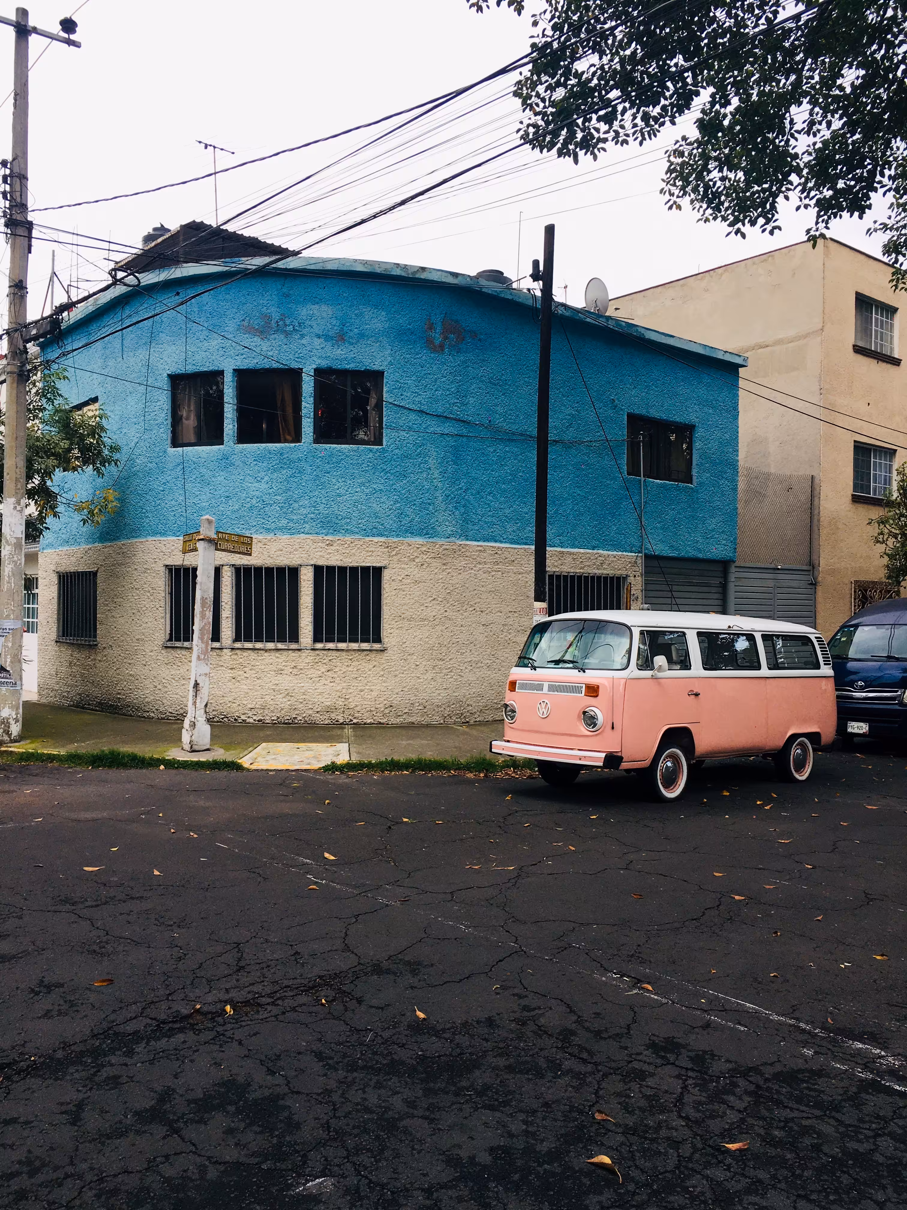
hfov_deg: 48.2
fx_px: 1013
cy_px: 605
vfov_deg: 61.7
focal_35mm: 29
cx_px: 454
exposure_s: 1/150
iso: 25
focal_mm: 4.15
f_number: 2.2
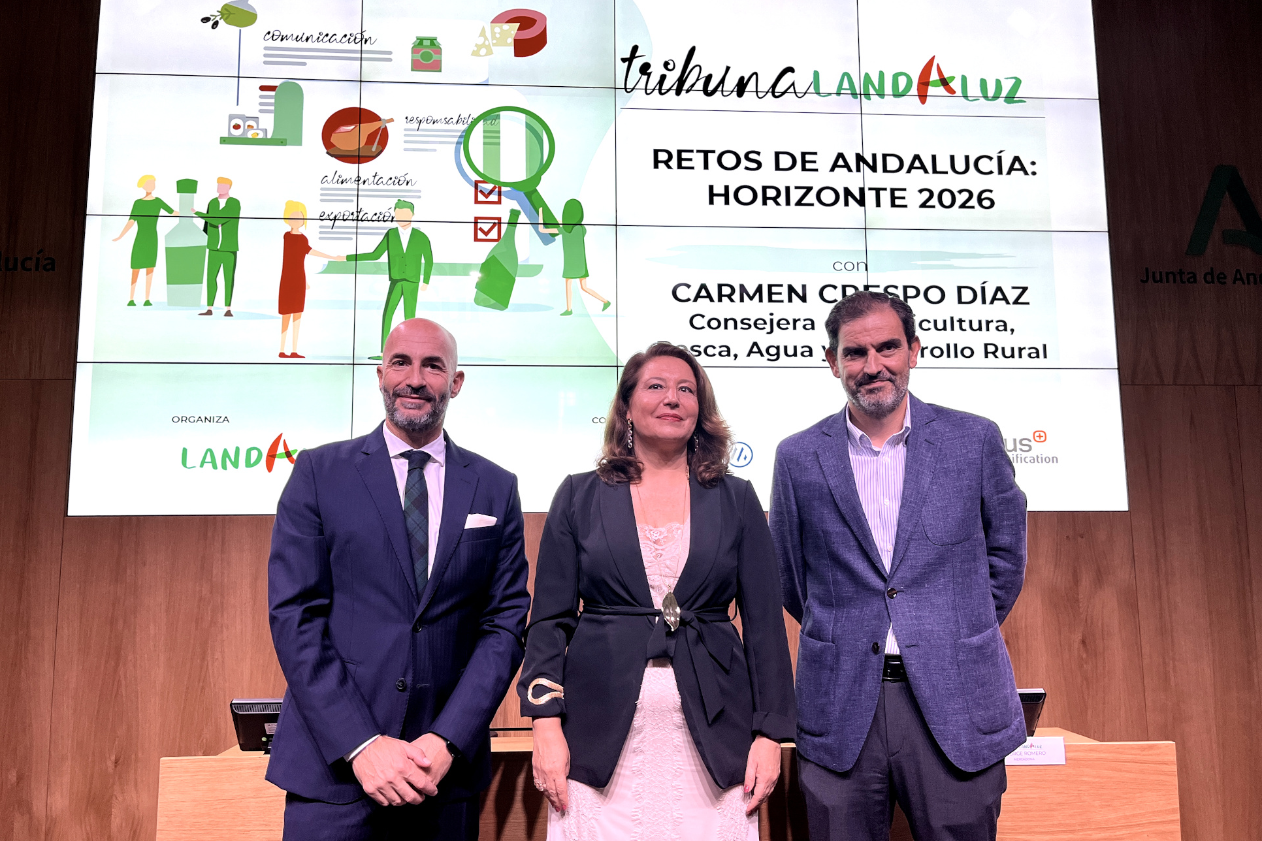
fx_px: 981
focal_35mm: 28
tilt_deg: +7.8
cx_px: 629
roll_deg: +0.6
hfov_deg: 65.5
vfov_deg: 46.4
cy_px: 440
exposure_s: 1/120
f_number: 1.6
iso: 50
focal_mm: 5.1
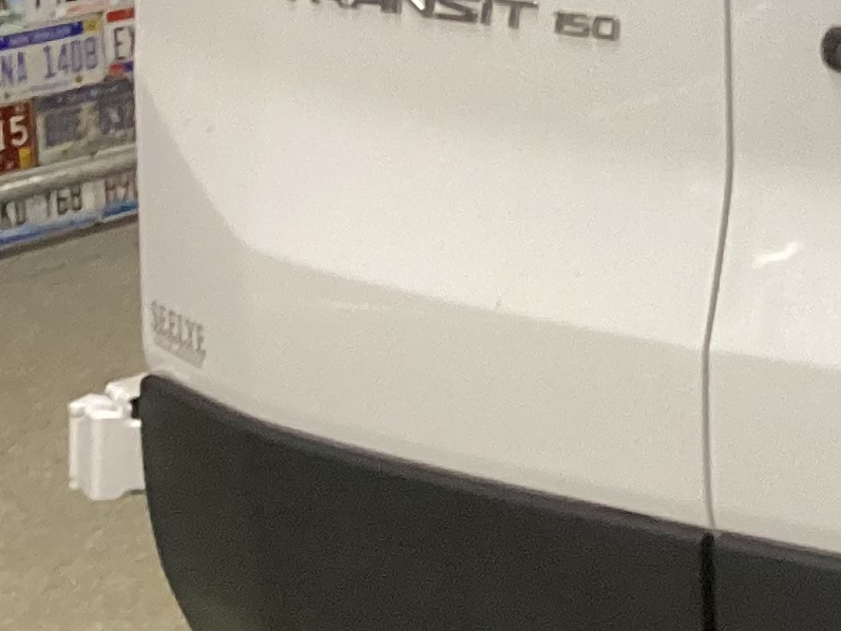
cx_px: 1439
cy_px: -316
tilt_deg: -5.6
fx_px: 3086
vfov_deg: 11.2
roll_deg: +0.5
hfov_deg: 14.0
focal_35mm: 127
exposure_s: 1/60
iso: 250
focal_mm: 3.3
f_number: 2.4
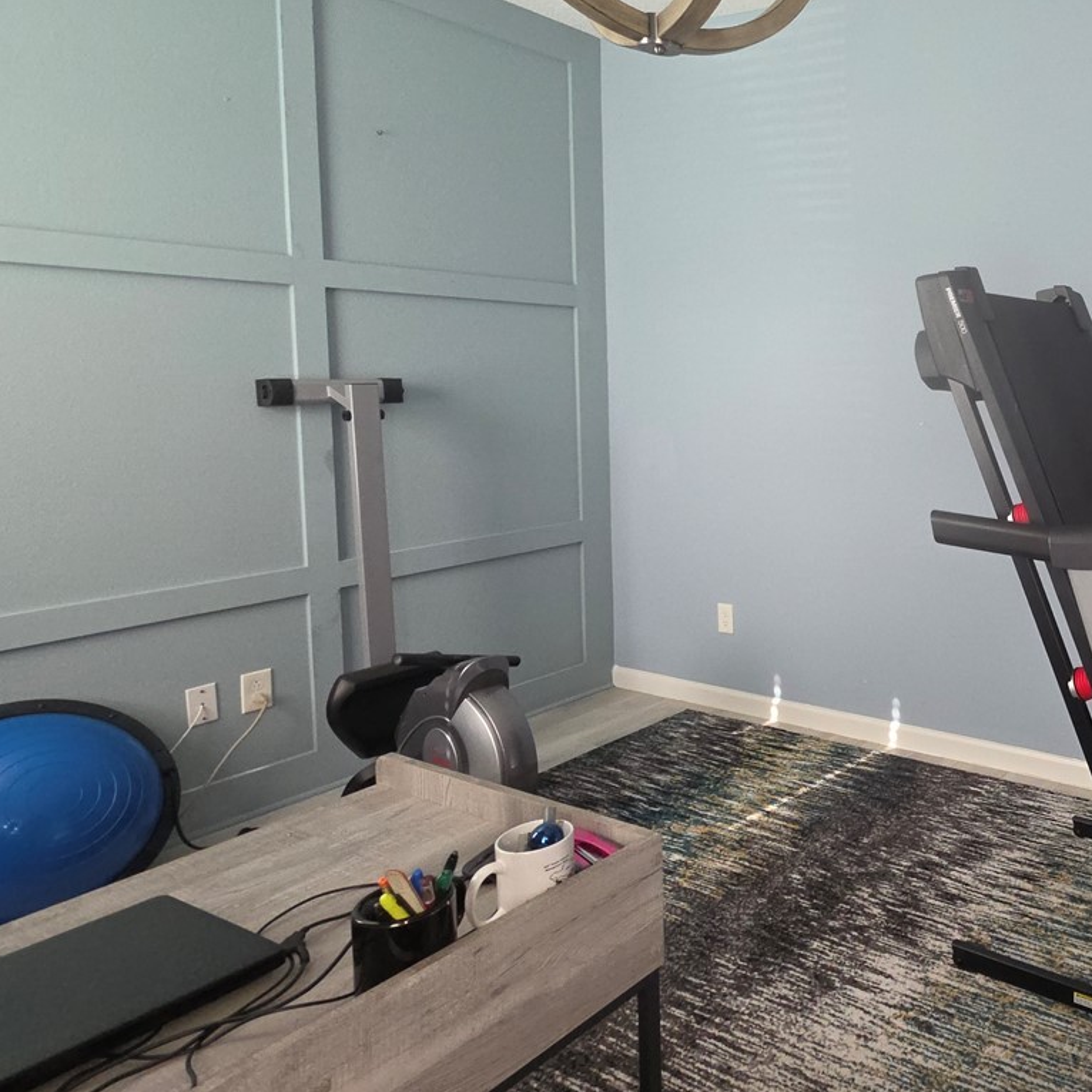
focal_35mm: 24
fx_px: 857
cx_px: 1049
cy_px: 442
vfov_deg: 64.5
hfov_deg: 53.6
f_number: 1.9
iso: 160
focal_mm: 2.2
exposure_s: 1/60
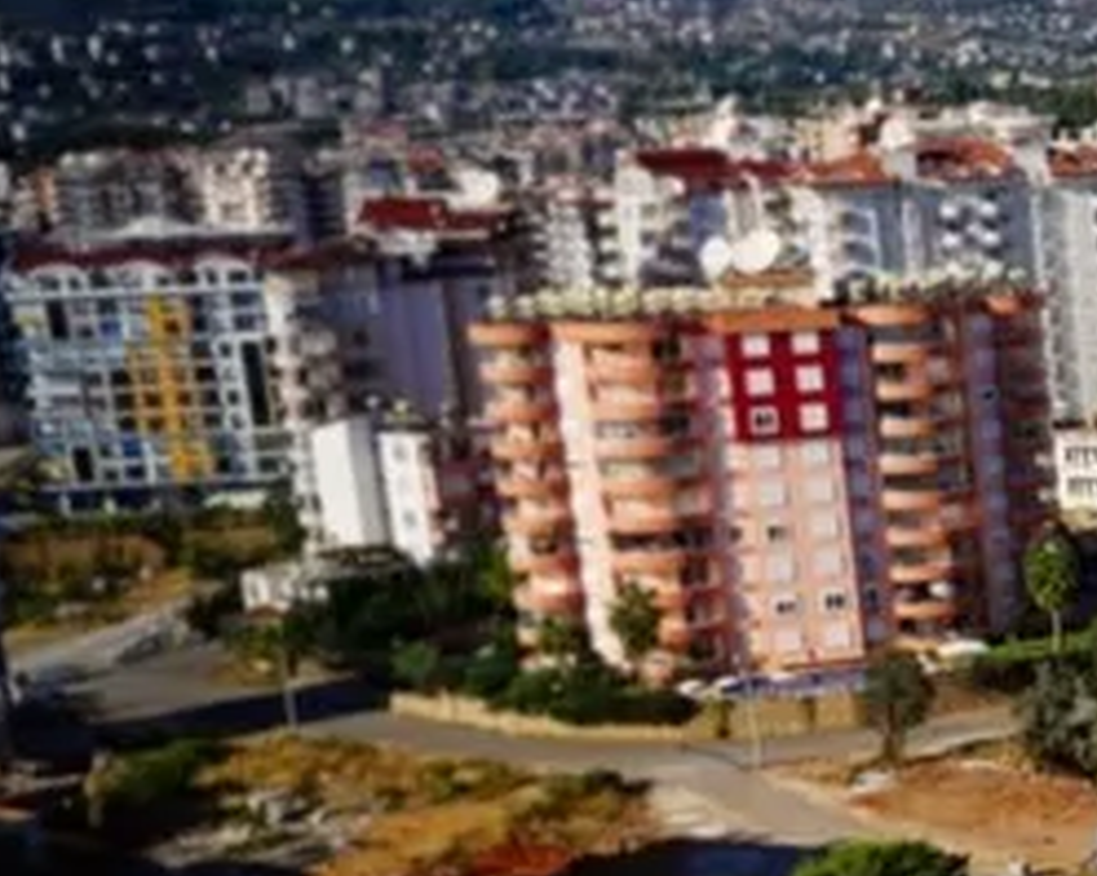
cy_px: 788
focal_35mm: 90
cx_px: 1827
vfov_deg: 16.8
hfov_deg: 18.0
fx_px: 2920
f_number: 8
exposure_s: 1/500
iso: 160
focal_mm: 28
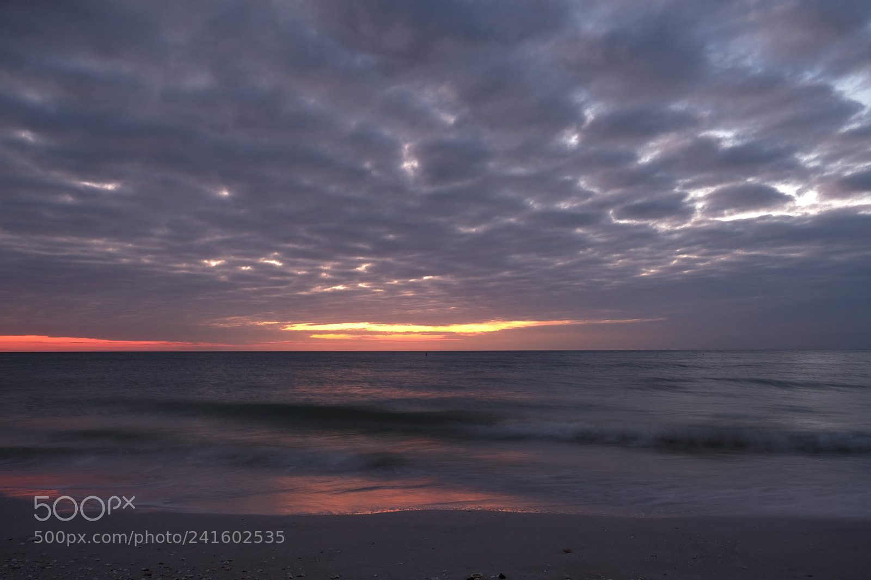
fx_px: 653
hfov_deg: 67.4
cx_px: 436
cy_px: 290
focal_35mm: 27
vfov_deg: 47.9
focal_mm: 18
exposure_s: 1/1.3
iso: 100
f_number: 2.8
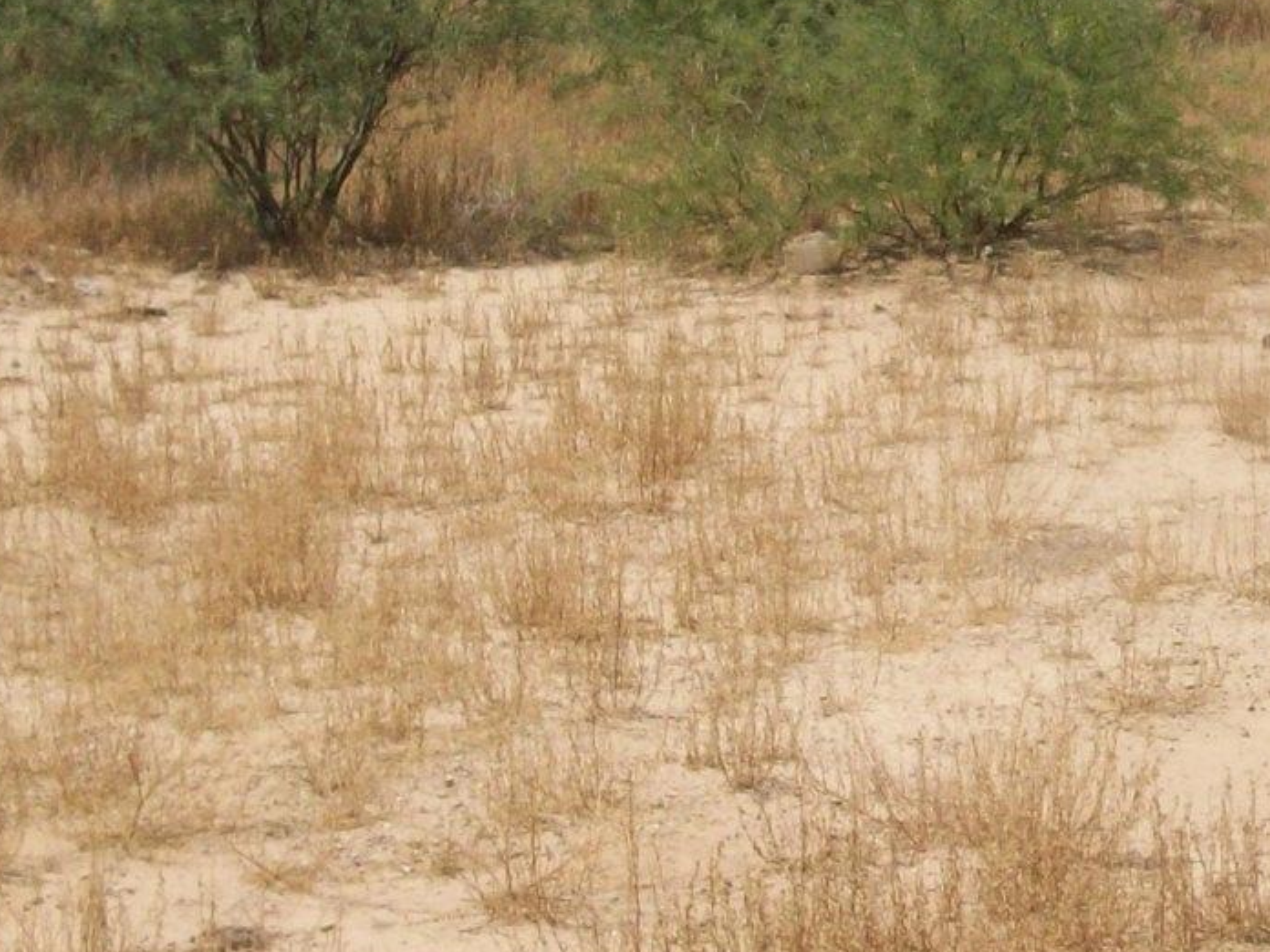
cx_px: 1463
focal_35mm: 100
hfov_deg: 18.7
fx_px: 3669
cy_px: 35
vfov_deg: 14.6
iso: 64
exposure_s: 1/432
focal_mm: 5.7
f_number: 5.5
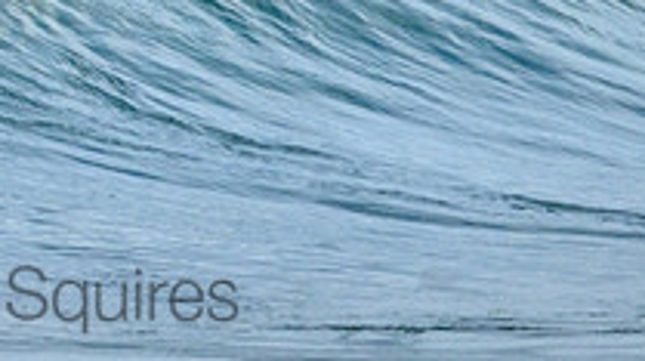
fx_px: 39770
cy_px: -218
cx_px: 0
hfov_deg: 0.9
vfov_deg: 0.5
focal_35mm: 2328
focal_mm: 800
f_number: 11
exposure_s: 1/2500
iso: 1400
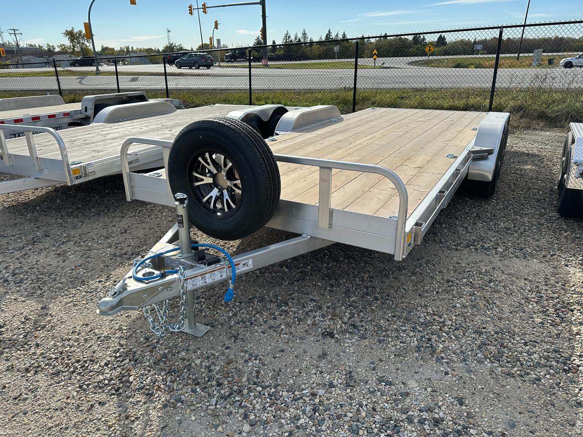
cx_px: 292
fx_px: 404
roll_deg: +2.6
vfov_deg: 56.8
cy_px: 218
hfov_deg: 71.6
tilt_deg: -20.3
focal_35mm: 24
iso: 80
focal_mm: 6.86
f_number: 1.78
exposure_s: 1/3597
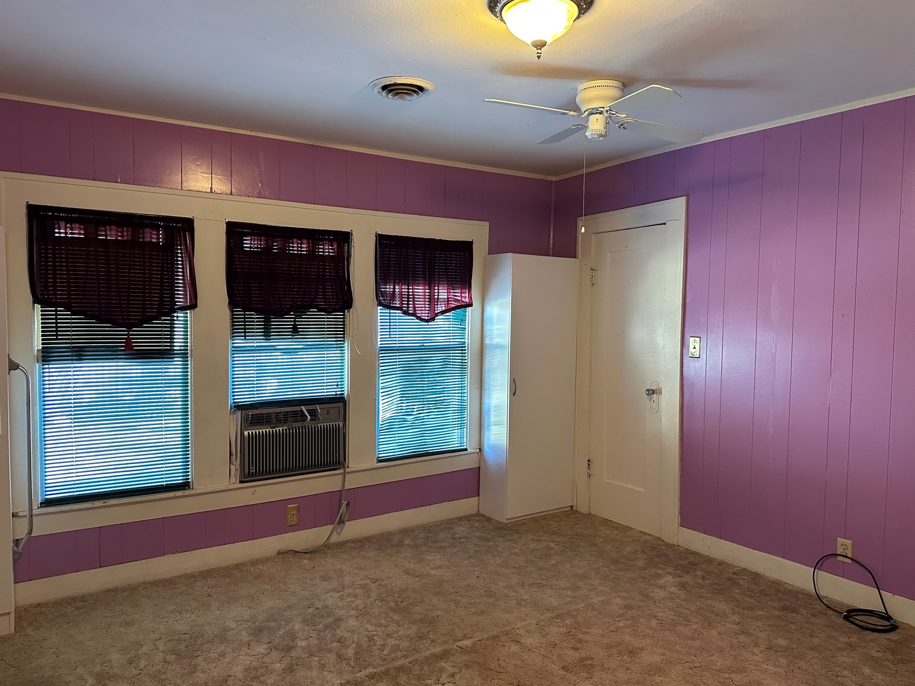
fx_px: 661
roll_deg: -1.1
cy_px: 349
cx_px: 458
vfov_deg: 54.9
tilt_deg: -2.8
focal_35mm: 25
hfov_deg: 69.4
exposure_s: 1/60
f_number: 1.78
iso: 400
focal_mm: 6.86
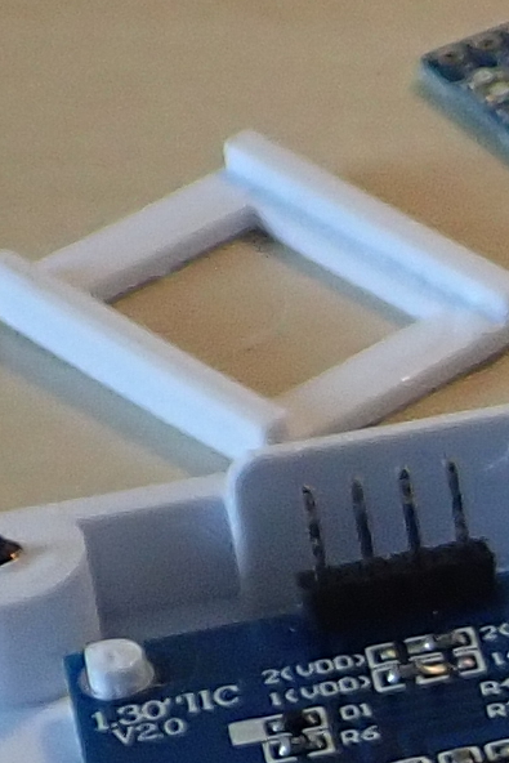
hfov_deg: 4.6
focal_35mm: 281
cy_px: 561
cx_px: 1662
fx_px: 5956
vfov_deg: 7.3
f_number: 2.8
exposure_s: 1/50
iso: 200
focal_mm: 7.34
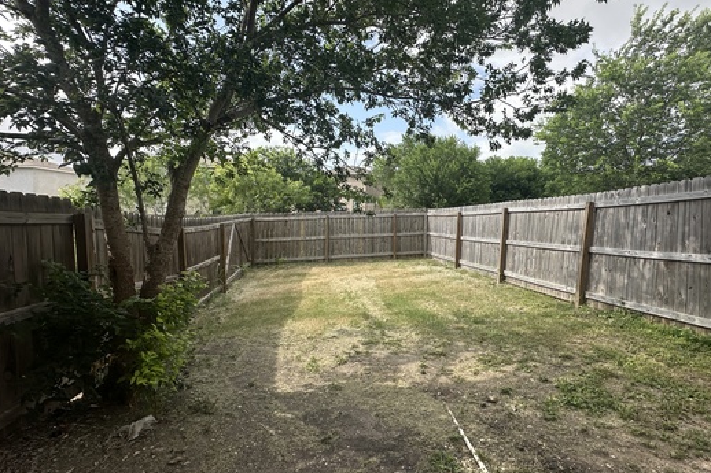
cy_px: 214
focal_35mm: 18
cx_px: 398
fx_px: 355
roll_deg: -1.1
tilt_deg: -0.5
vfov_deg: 67.2
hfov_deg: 89.6
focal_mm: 2.22
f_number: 2.2
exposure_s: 1/1276
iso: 50
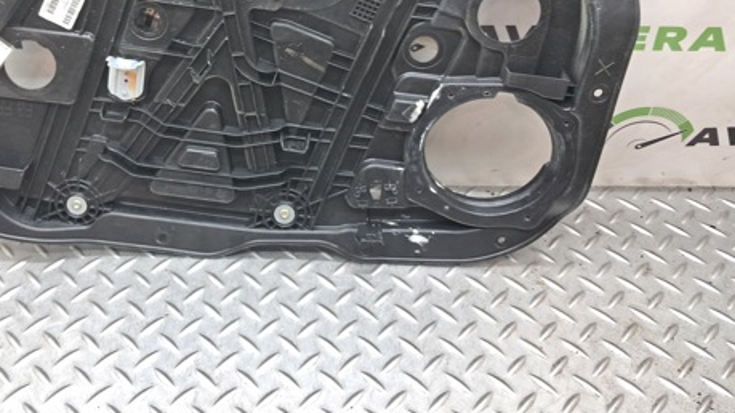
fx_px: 799
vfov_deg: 28.2
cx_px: 247
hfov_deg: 48.6
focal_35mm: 41
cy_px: 68
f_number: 1.8
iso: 160
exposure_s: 1/50
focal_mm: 4
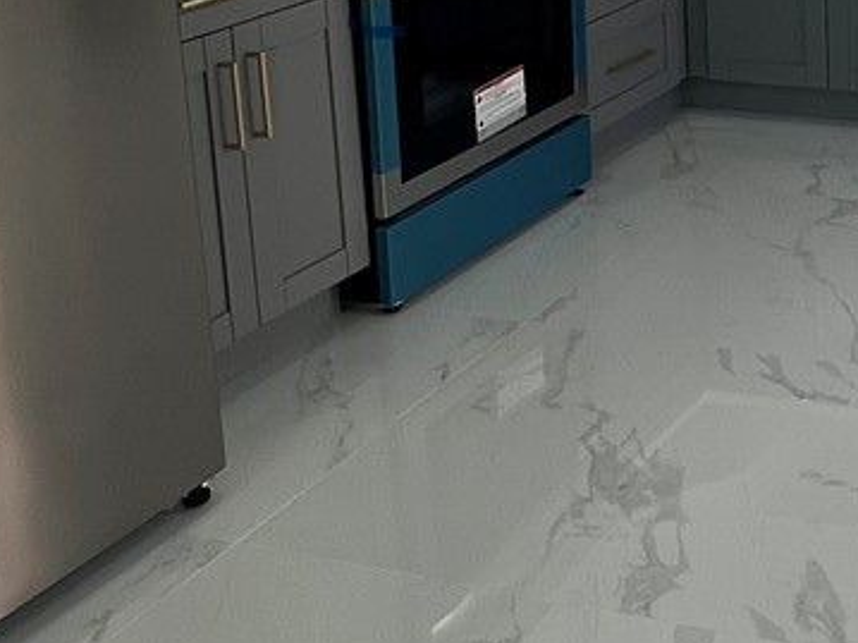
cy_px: -127
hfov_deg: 28.2
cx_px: 1078
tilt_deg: -8.7
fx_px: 1437
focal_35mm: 58
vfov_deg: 23.1
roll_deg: +1.8
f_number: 1.8
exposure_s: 1/120
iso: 40
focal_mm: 1.57
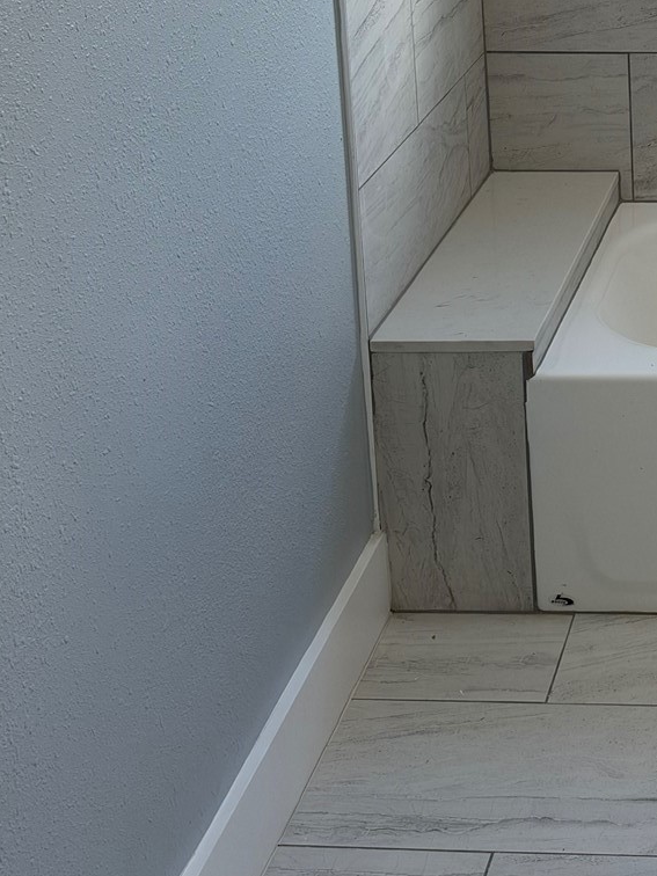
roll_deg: +0.5
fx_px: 1645
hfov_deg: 20.5
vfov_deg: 28.1
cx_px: 869
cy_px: 13
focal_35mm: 65
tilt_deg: -14.2
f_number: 1.8
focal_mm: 6.93
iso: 80
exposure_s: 1/278
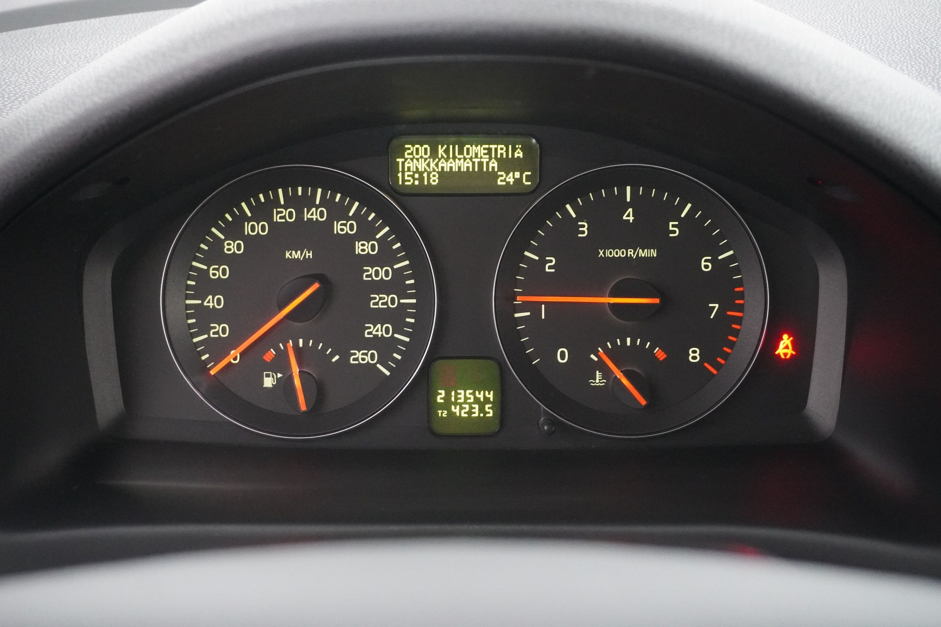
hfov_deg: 37.8
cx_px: 470
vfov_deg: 25.8
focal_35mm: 52
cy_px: 314
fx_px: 1372
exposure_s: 1/40
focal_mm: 35
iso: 6400
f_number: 5.6
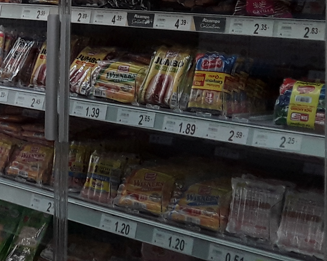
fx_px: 813
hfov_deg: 20.8
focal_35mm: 84
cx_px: -95
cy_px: -72
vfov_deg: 17.2
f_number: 1.9
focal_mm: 2.91
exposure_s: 1/100
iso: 50
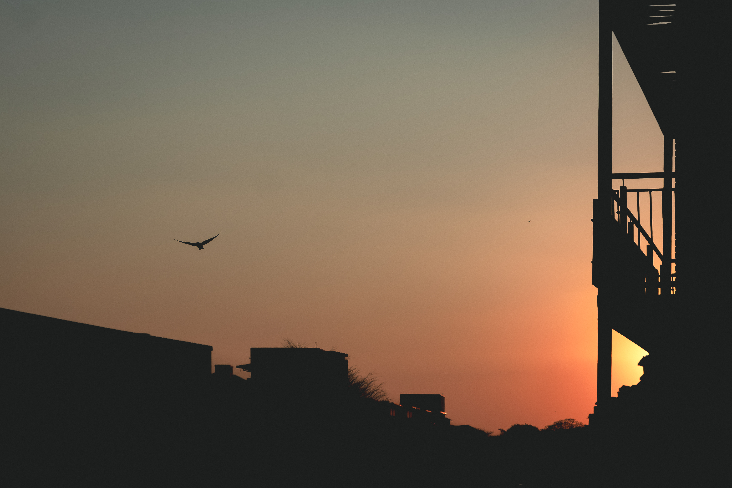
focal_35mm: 69
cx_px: 366
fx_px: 1403
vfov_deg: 19.7
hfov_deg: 29.2
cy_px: 244
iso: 100
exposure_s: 1/1250
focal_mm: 46.3
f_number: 5.6
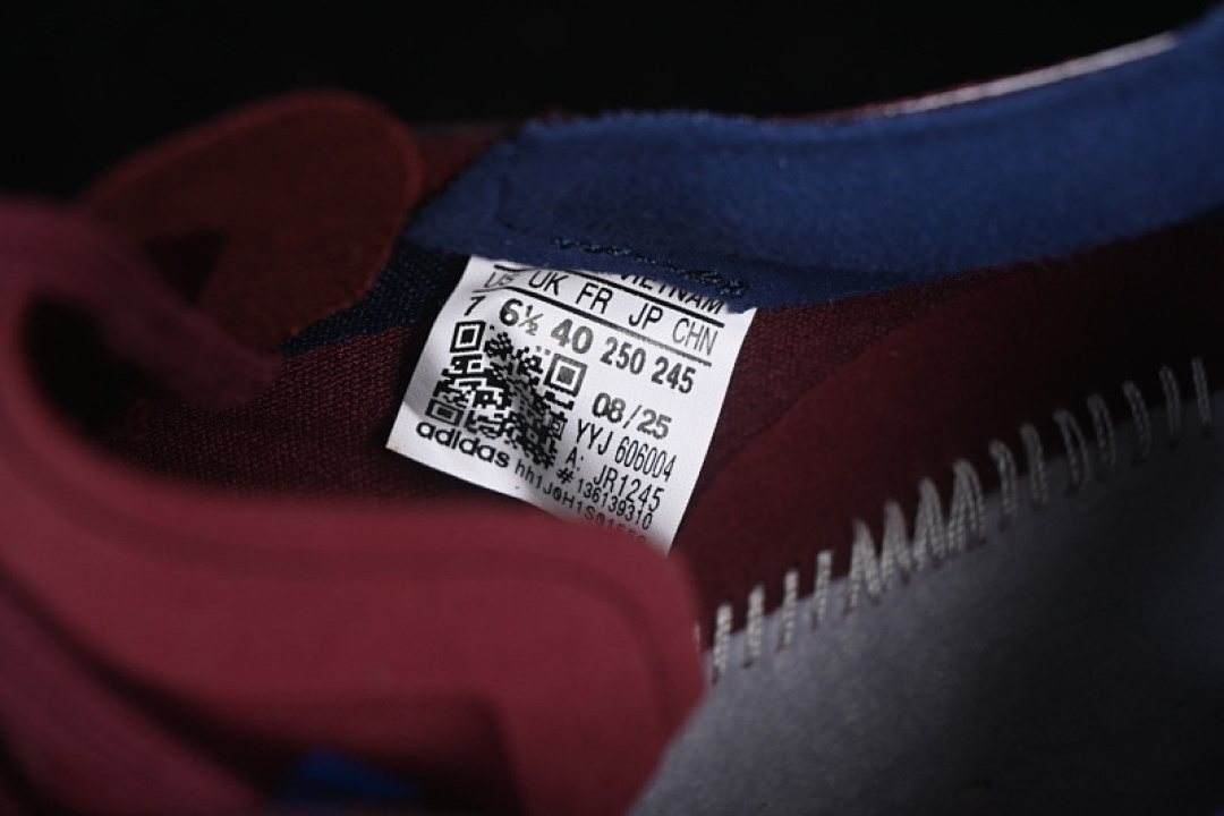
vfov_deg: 18.2
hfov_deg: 27.0
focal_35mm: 75
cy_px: 408
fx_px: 2550
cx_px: 612
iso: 160
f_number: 6.3
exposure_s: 1/60
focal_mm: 50
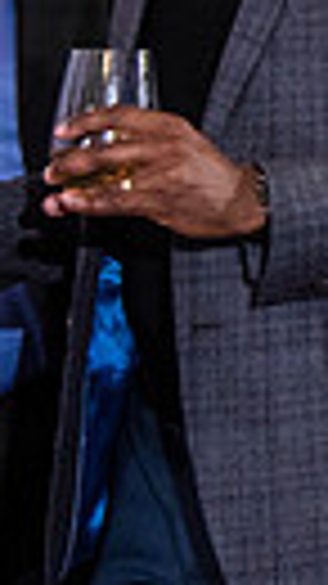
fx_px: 2740
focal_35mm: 177
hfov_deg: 6.1
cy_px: -214
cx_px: 1105
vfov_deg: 11.8
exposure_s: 1/125
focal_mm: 38
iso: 1600
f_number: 2.8
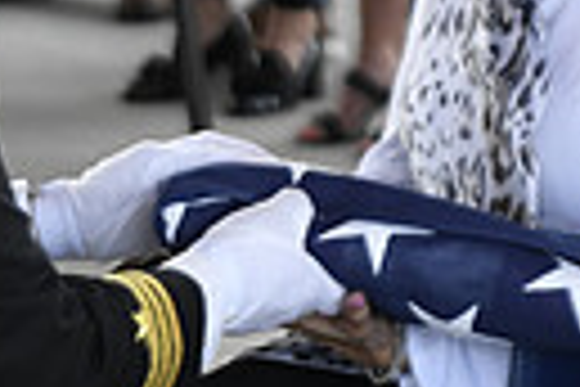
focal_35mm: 315
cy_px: 92
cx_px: 301
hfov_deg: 6.5
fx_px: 5075
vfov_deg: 4.4
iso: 1600
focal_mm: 70
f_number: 2.8
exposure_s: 1/5000
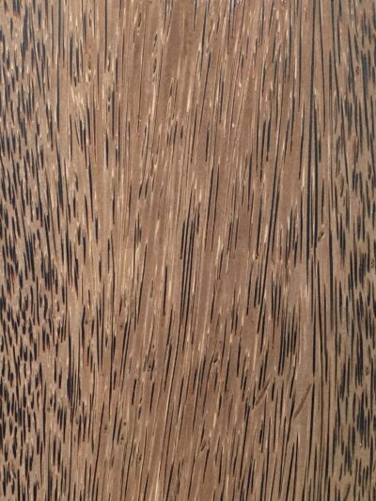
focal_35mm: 29
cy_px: 250
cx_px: 188
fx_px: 420
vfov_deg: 61.6
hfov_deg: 48.2
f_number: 2.2
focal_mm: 4.15
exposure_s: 1/33
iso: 160
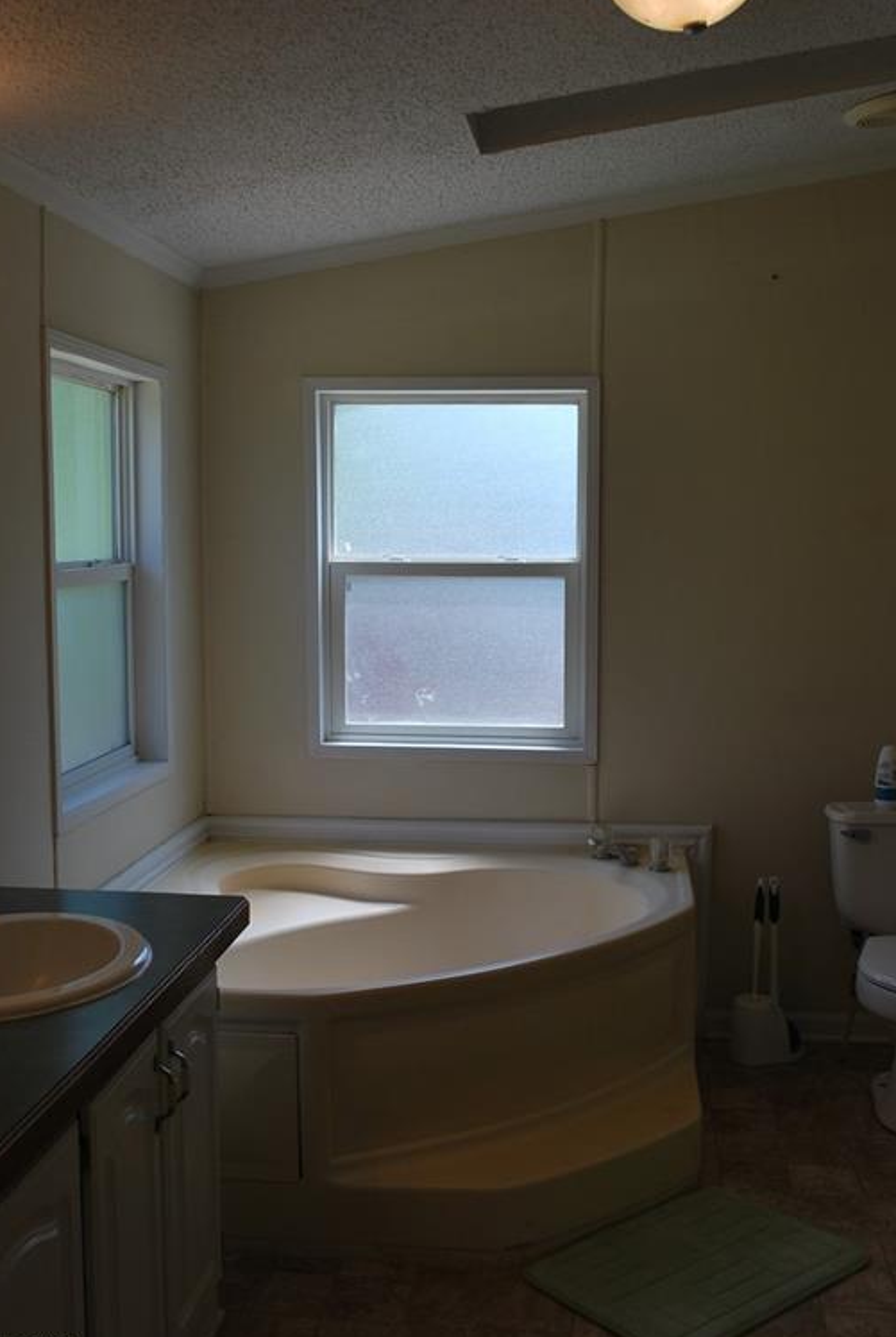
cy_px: 673
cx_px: 443
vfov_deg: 51.8
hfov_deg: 36.1
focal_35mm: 37
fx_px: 1376
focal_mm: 24
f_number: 5.6
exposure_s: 1/125
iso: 125
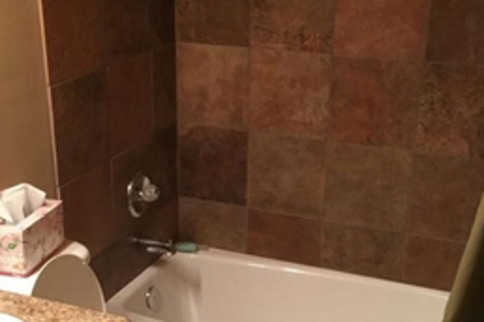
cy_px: 225
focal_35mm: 60
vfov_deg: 22.5
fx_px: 807
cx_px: 221
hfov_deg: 33.4
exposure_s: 1/30
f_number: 2.4
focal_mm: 3.3
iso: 160
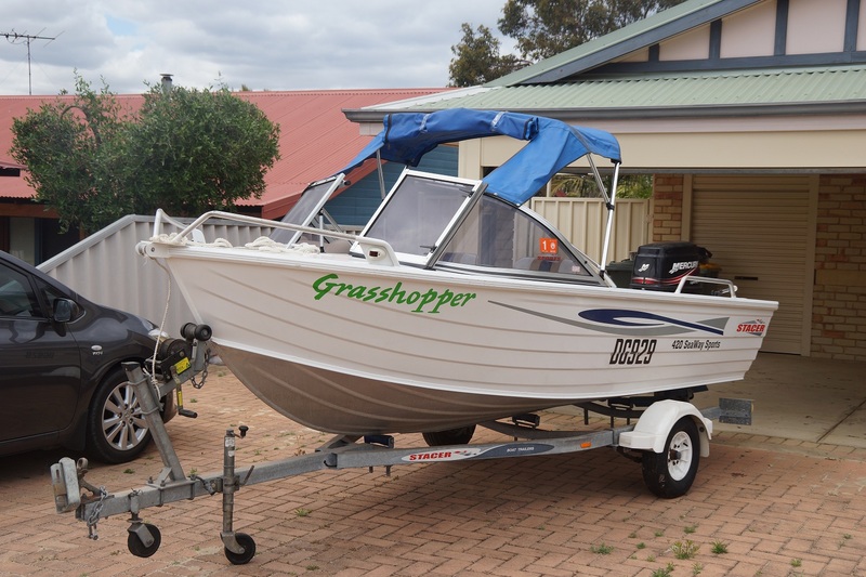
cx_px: 433
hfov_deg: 43.6
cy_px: 288
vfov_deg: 29.9
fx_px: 1082
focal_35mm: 45
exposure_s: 1/640
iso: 100
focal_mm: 30
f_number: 6.3
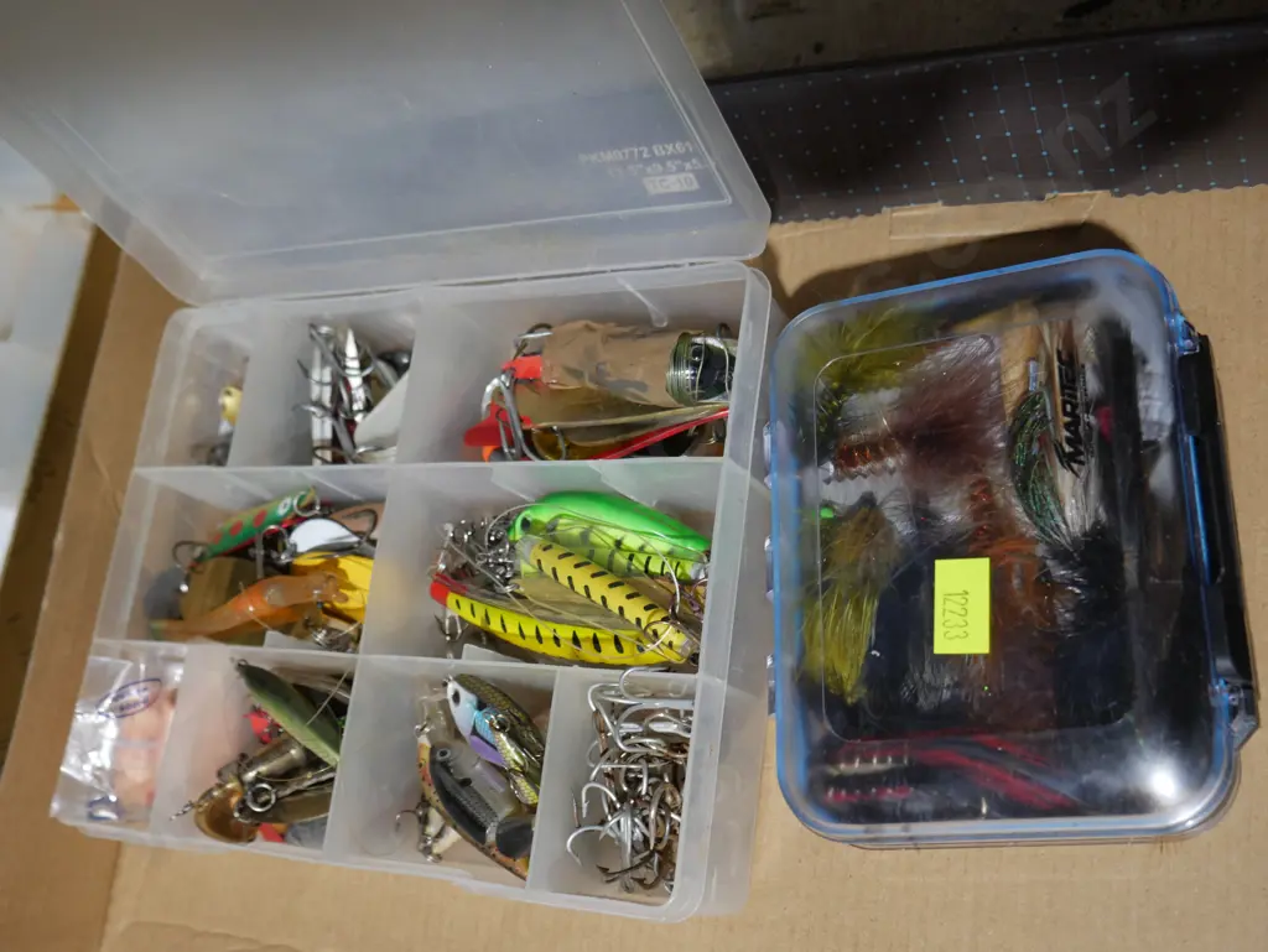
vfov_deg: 36.0
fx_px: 1466
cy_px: 476
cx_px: 634
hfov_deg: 46.8
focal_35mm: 40
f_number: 4.4
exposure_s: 1/60
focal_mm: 20
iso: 500
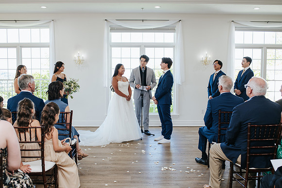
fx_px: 309
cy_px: 106
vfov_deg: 33.8
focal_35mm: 39
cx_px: 139
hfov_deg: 49.1
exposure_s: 1/200
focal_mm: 35
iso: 640
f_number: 3.5
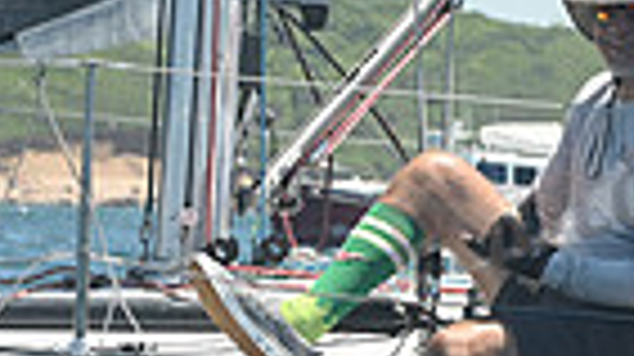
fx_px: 7104
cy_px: 345
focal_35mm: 423
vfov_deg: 2.9
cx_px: 1250
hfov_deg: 5.0
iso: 320
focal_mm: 98
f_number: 6.3
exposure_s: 1/1000
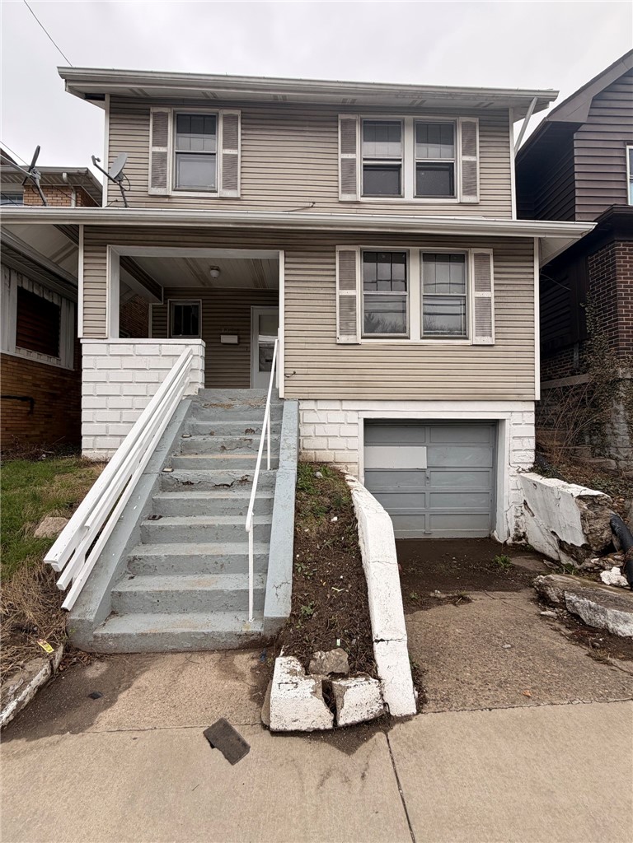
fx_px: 341
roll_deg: +0.5
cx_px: 316
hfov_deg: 85.7
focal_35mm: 14
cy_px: 422
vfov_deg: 102.1
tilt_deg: +1.2
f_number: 2.2
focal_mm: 2.22
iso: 50
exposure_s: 1/275
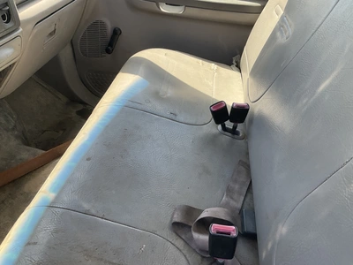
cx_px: 176
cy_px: 132
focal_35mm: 29
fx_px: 296
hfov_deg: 61.7
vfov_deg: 48.2
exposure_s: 1/200
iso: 25
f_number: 1.8
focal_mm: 3
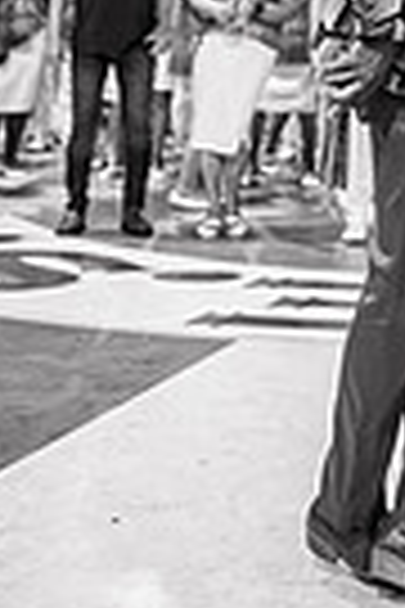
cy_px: -185
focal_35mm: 80
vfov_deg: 22.6
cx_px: 644
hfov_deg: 15.5
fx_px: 1350
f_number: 1.8
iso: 1600
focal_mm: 24
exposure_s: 1/320
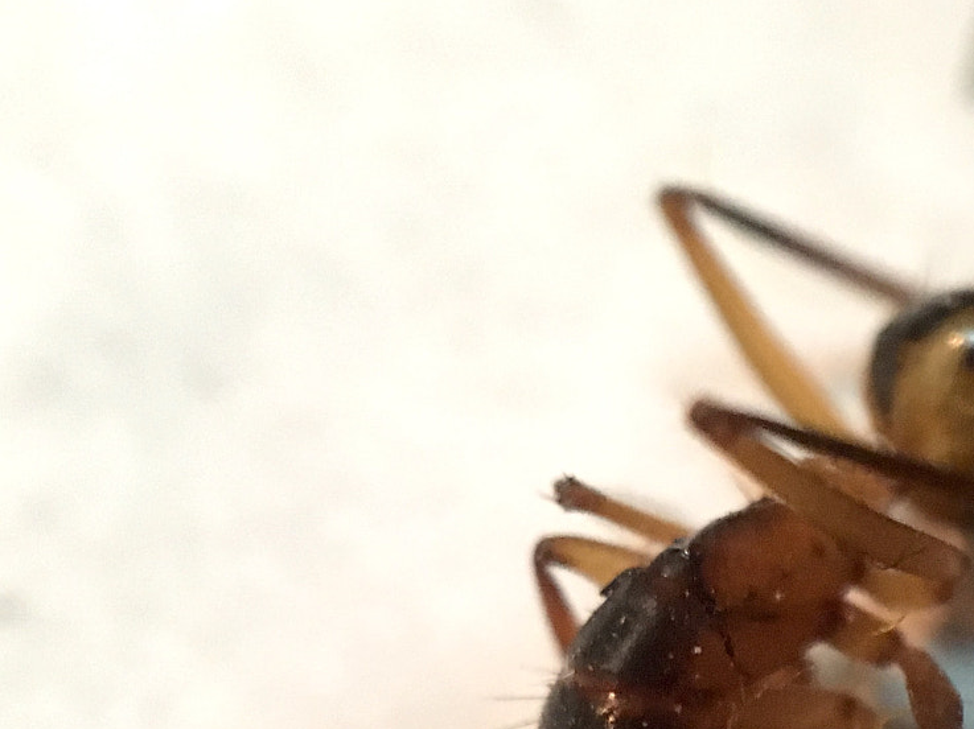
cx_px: 825
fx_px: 1772
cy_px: 683
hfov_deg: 29.8
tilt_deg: -74.6
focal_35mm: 63
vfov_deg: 22.6
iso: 250
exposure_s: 1/17
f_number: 2.2
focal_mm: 4.15
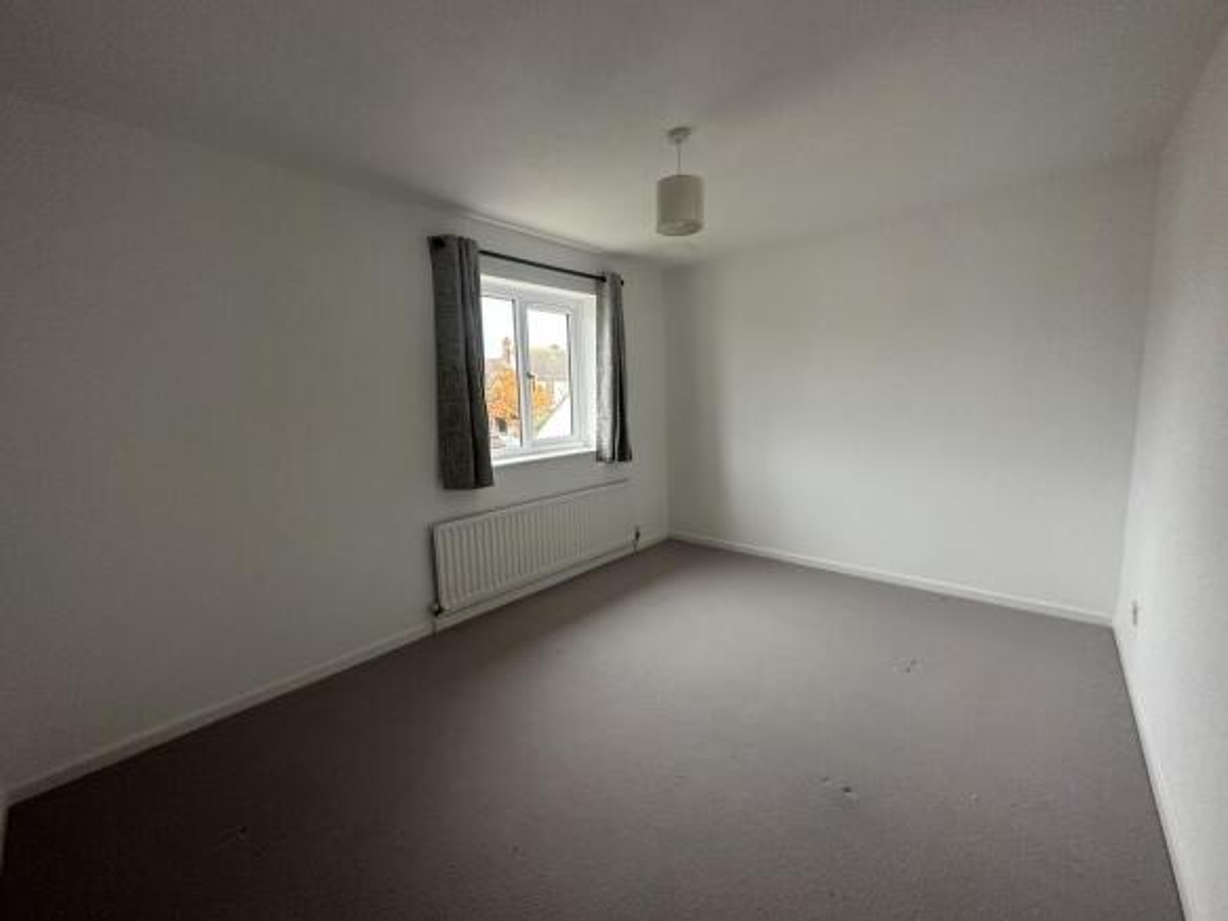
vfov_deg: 85.7
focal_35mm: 14
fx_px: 497
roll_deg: +2.1
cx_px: 614
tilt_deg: -7.7
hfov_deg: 102.1
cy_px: 460
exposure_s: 1/99
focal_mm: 2.22
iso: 250
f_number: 2.2
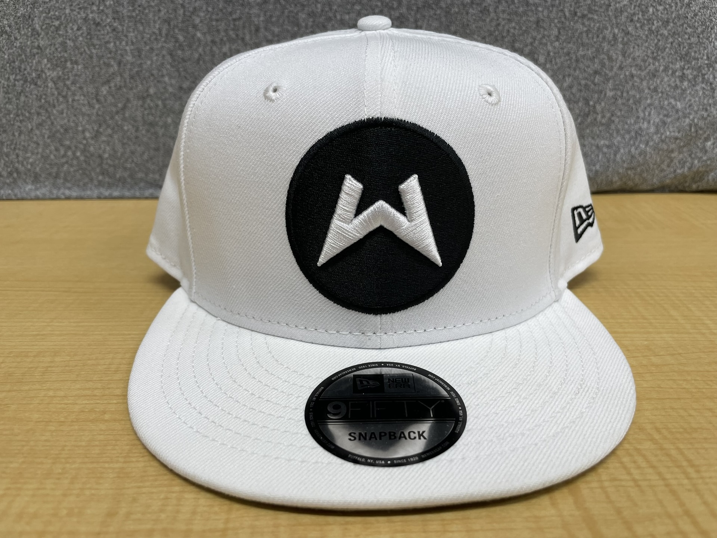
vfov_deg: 53.1
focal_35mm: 26
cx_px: 358
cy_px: 269
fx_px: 539
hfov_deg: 67.3
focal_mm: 4.2
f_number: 1.6
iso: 64
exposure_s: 1/121
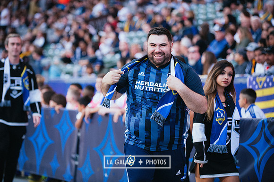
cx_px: 137
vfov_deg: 10.1
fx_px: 1027
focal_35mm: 135
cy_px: 91
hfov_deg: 15.2
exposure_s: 1/640
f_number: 2.8
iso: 1600
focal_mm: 135
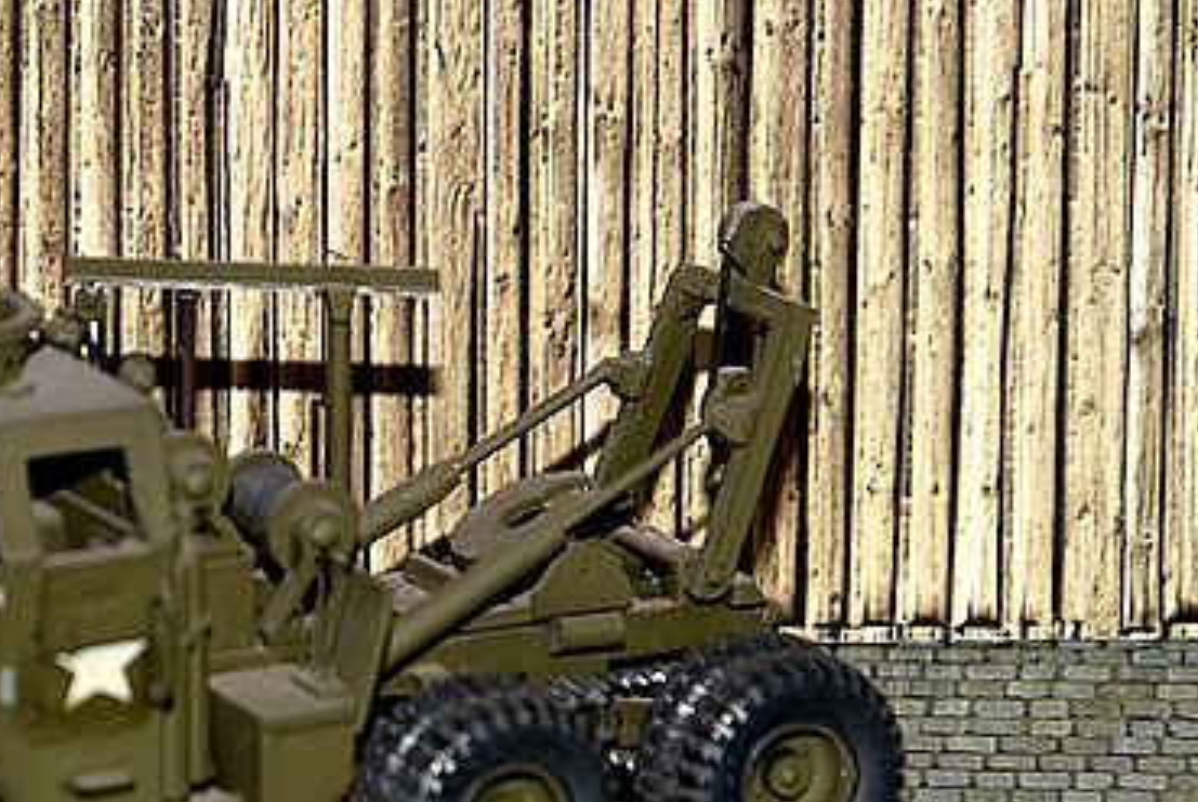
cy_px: 450
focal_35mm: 341
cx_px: 133
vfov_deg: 4.0
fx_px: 11364
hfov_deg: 6.0
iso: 100
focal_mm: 105
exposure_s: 1/60
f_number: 8
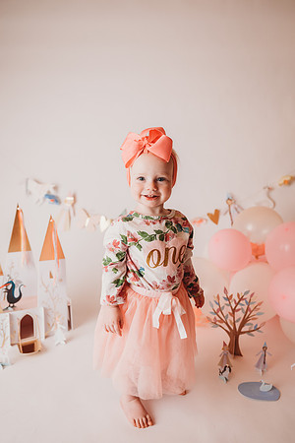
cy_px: 222
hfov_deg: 53.1
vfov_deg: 73.7
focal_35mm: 24
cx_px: 148
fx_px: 295
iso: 100
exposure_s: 1/160
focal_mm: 24
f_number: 2.8
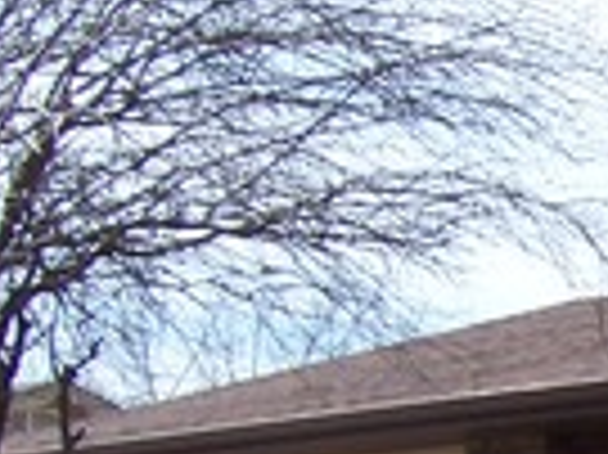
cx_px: 1329
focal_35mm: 109
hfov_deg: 14.1
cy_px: 670
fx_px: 1913
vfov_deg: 12.9
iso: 64
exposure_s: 1/200
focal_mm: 3.8
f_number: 5.6
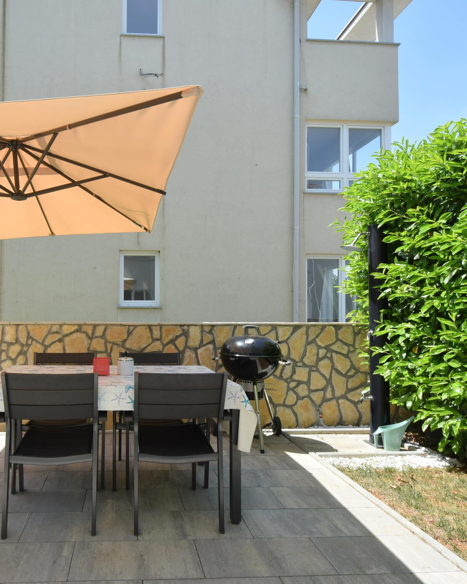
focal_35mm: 22
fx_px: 380
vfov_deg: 75.0
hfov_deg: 61.0
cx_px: 141
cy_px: 293
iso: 200
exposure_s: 1/250
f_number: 8
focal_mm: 10
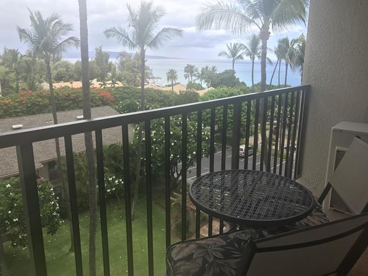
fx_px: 298
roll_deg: +0.0
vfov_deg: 49.7
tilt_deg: -15.4
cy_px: 138
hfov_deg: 63.4
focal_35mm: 28
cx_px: 184
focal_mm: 3.99
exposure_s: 1/1030
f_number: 1.8
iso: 20
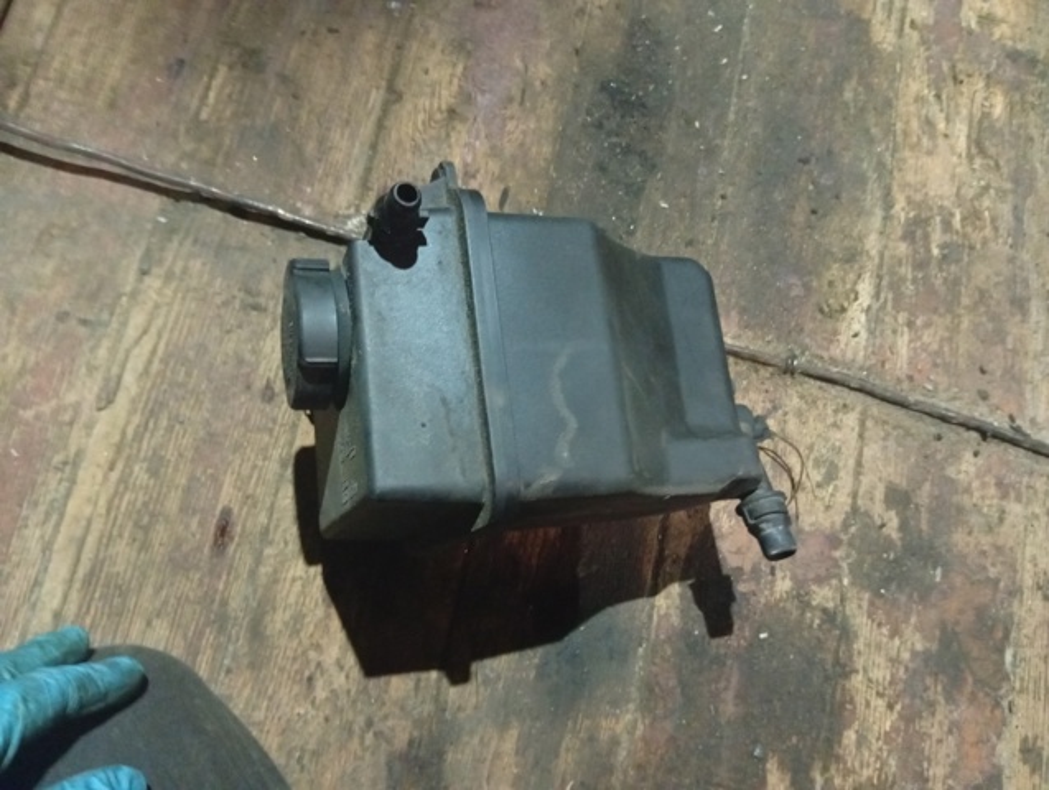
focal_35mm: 26
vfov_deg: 53.2
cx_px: 524
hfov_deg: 67.2
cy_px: 395
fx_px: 789
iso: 2332
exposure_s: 1/16.7
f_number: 1.8
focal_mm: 3.96
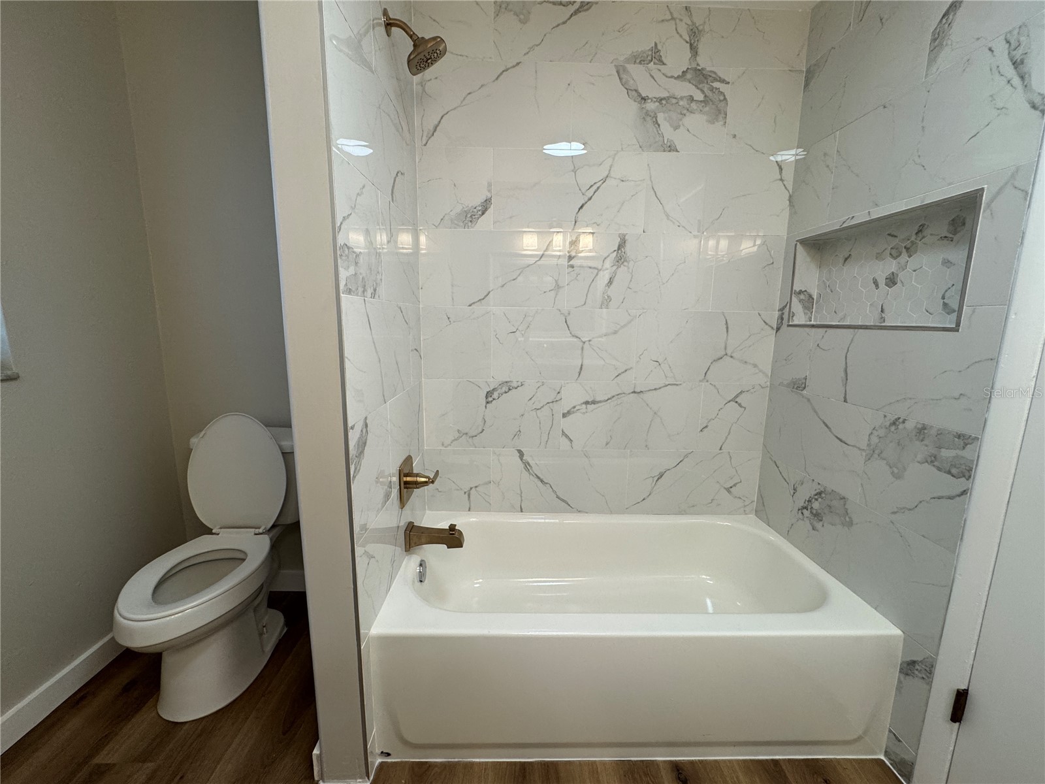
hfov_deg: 102.1
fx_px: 423
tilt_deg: -10.1
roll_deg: -1.1
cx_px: 522
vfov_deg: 85.7
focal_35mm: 14
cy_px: 392
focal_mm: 2.22
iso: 160
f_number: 2.2
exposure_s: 1/120
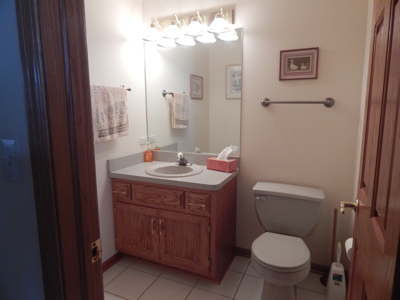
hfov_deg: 76.4
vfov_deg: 61.1
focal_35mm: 22
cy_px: 150
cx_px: 200
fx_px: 254
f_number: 3
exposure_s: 1/30
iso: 360
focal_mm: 4
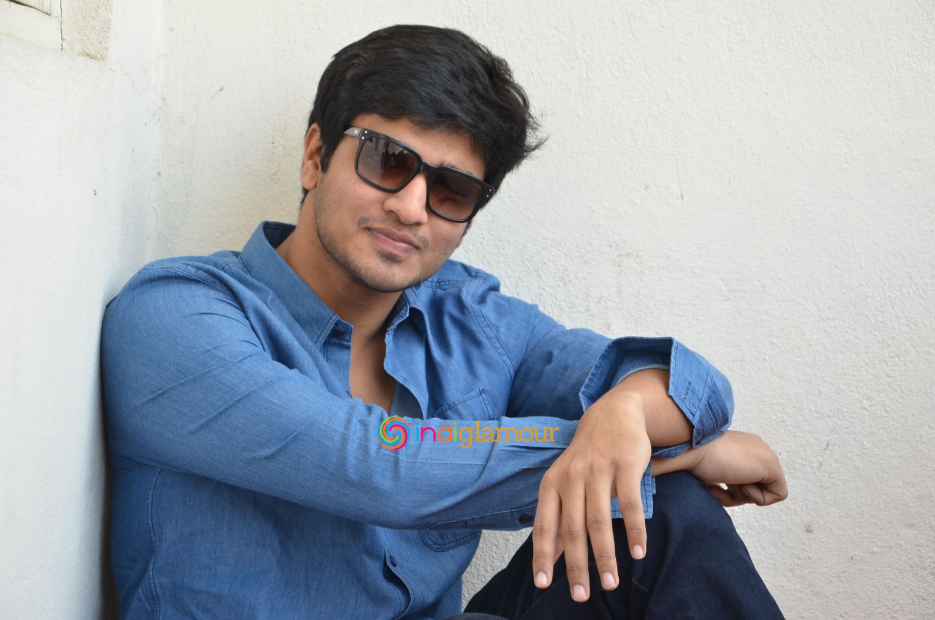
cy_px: 310
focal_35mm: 105
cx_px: 468
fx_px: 2722
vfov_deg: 13.0
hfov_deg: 19.5
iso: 500
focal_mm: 70
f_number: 5.6
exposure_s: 1/125
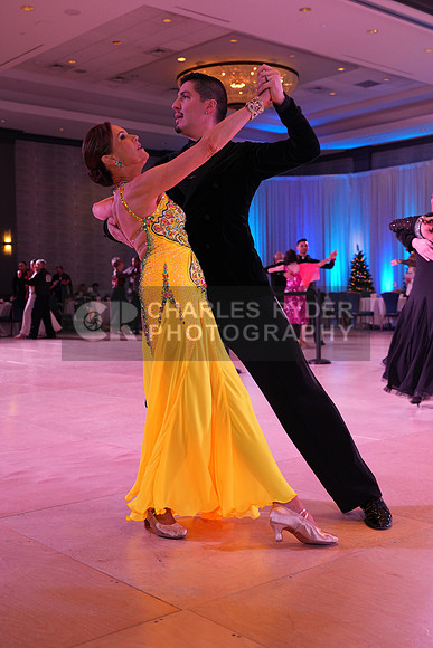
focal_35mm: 42
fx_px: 757
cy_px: 324
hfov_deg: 31.9
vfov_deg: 46.4
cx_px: 216
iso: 1600
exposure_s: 1/200
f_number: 4.5
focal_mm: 42
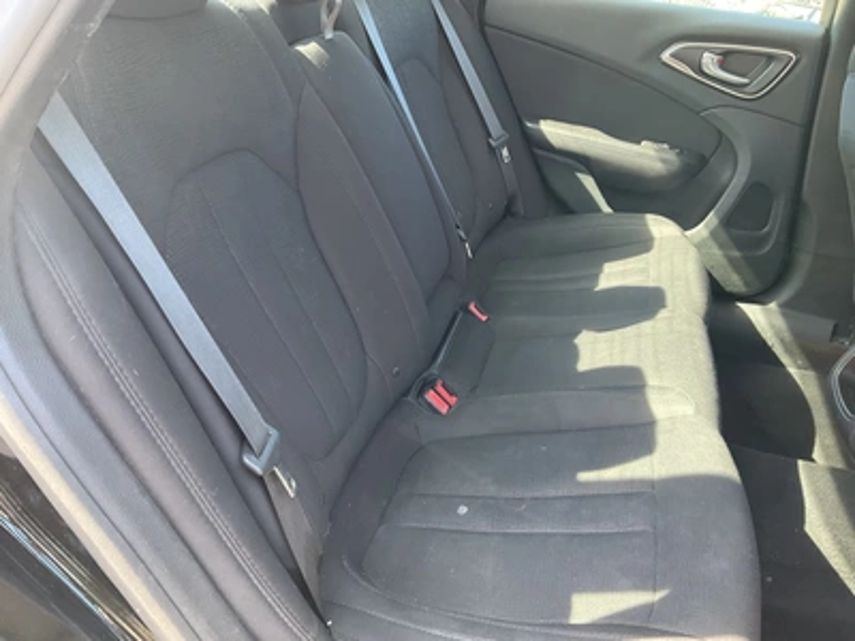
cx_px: 428
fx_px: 716
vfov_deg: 48.2
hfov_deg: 61.7
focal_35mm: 29
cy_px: 320
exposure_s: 1/70
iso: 64
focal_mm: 3
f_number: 1.8
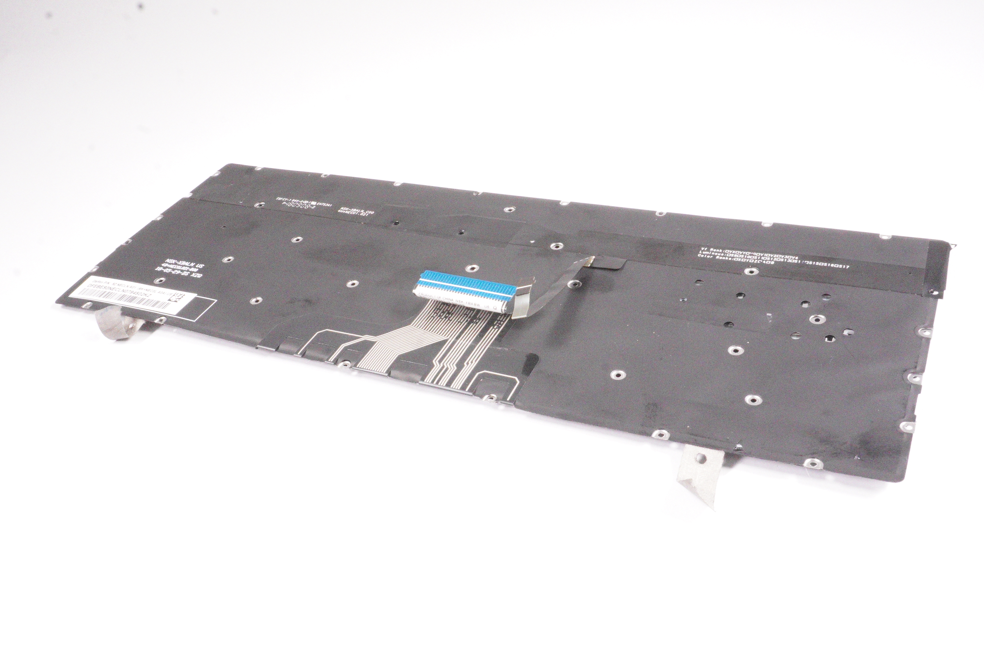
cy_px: 327
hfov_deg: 59.5
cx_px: 492
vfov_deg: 41.6
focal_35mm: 32
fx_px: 860
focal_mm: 21
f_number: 22
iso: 12800
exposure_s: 1/200
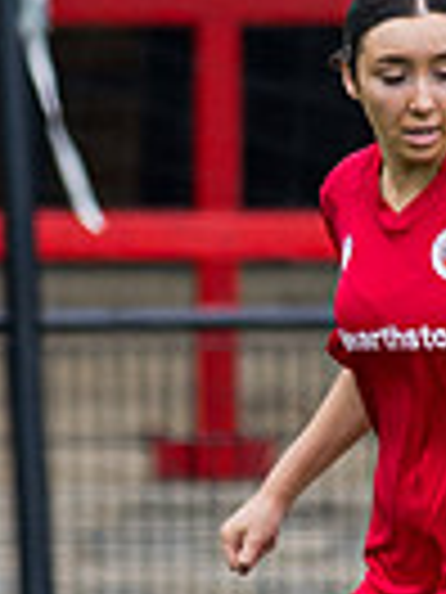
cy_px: 1259
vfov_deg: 1.3
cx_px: 1574
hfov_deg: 1.0
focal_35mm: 1471
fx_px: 25270
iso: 200
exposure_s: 1/5000
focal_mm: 135
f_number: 2.1
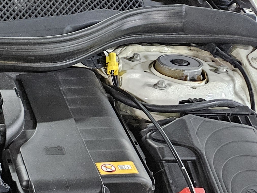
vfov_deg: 15.8
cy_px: 214
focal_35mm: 91
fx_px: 676
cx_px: -167
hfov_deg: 18.2
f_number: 1.8
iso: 800
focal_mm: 5.4
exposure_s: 1/24
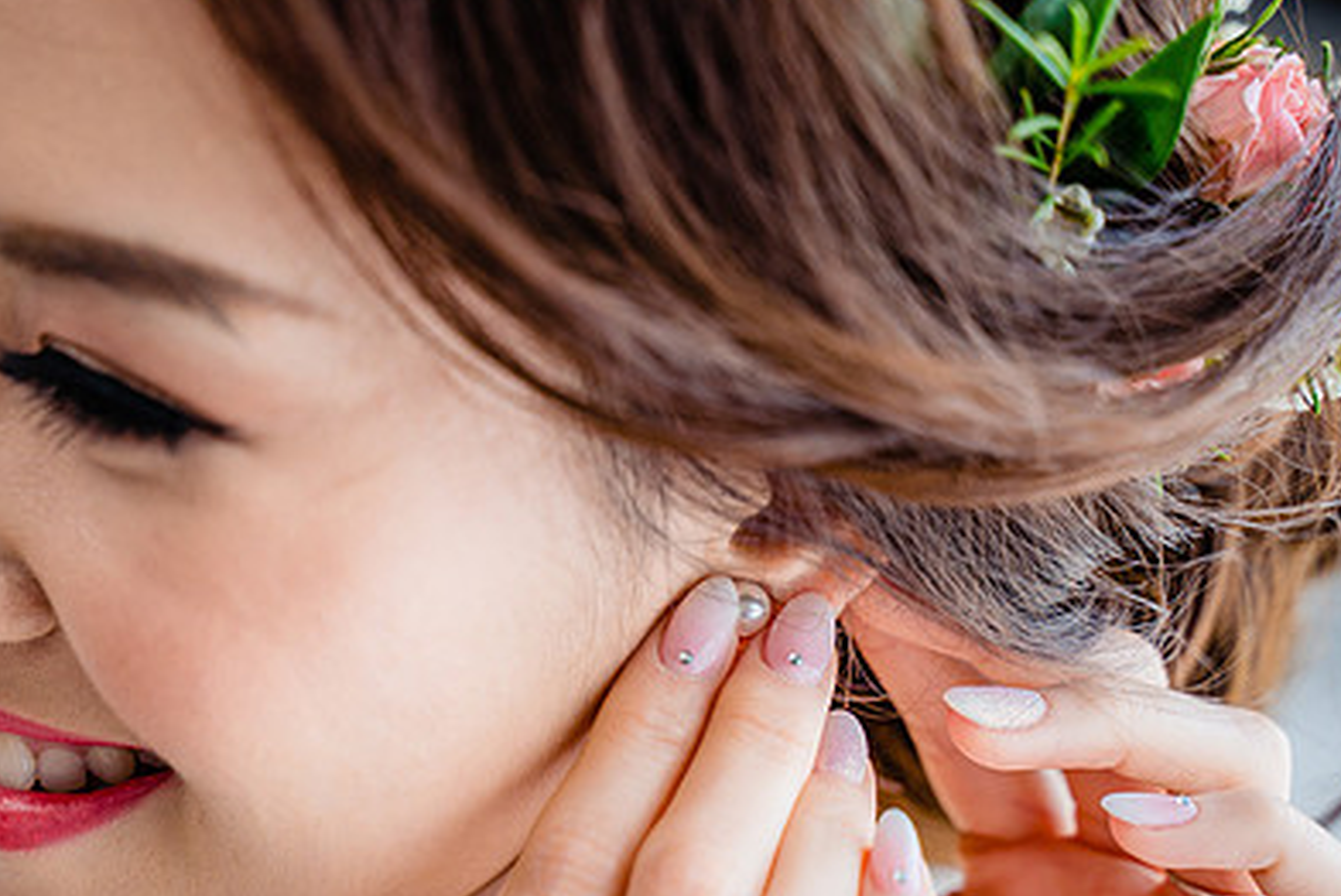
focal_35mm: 102
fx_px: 3802
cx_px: 383
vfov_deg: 13.4
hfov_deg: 19.9
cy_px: 528
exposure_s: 1/160
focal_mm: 69
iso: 250
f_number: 3.5
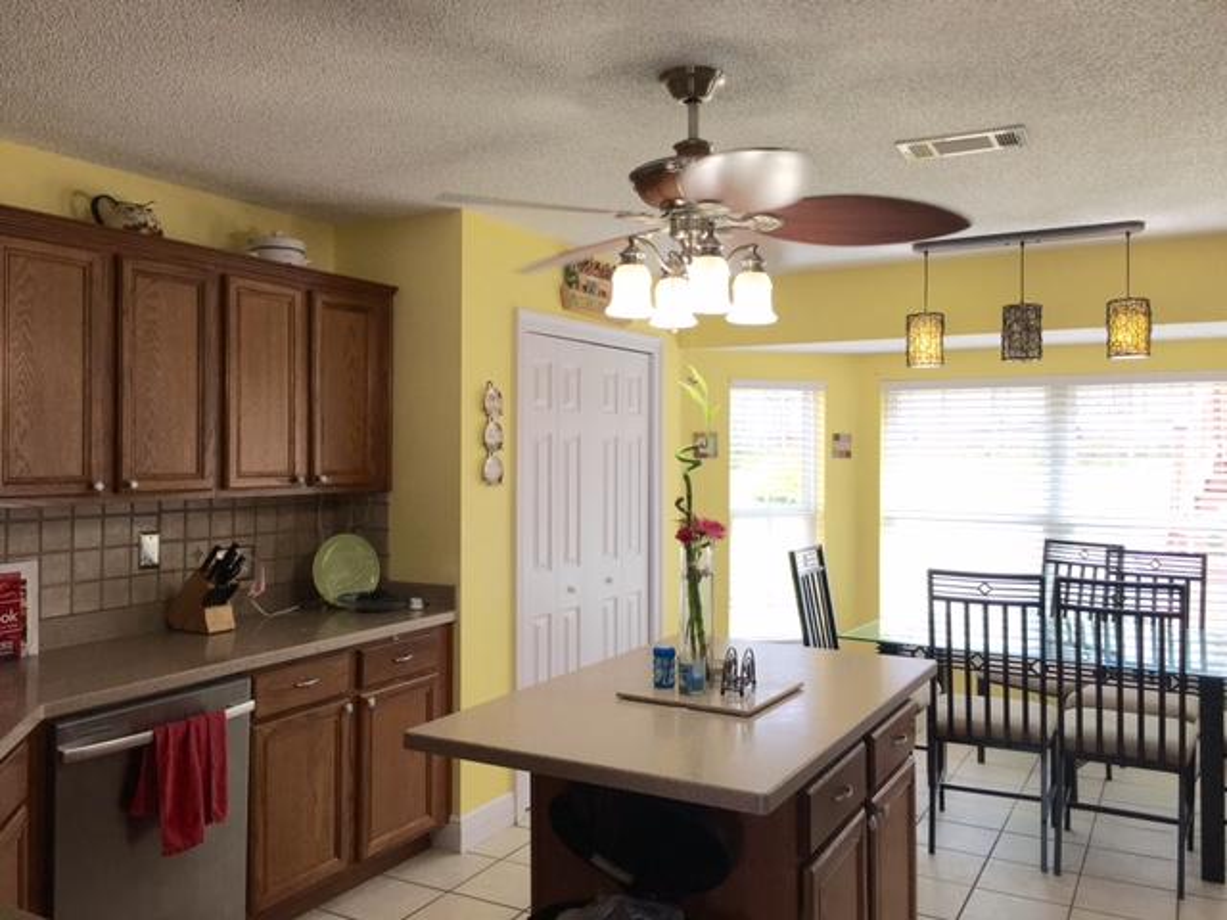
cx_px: 614
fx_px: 1028
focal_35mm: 29
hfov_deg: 61.7
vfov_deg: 48.2
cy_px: 460
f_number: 2.2
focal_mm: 4.15
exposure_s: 1/60
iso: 25
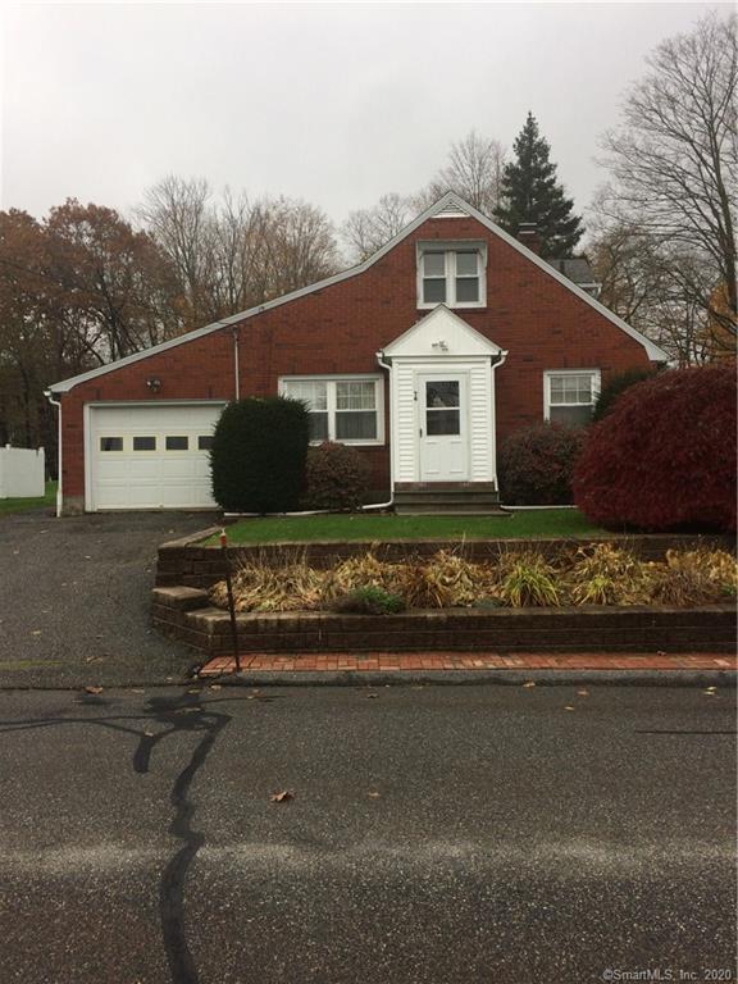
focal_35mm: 29
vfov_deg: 61.7
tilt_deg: -1.7
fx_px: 824
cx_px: 369
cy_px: 492
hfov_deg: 48.2
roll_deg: +2.3
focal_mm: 4.15
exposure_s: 1/249
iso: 32
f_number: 2.2
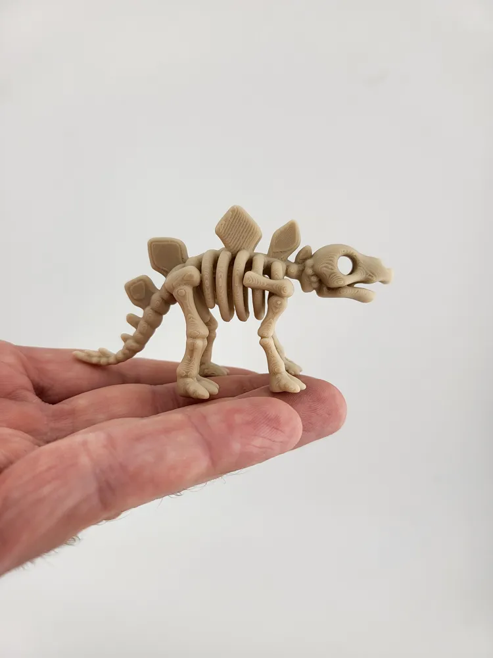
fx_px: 456
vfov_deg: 71.6
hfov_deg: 56.8
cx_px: 246
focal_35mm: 24
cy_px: 329
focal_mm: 5
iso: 64
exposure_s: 1/280
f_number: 1.8
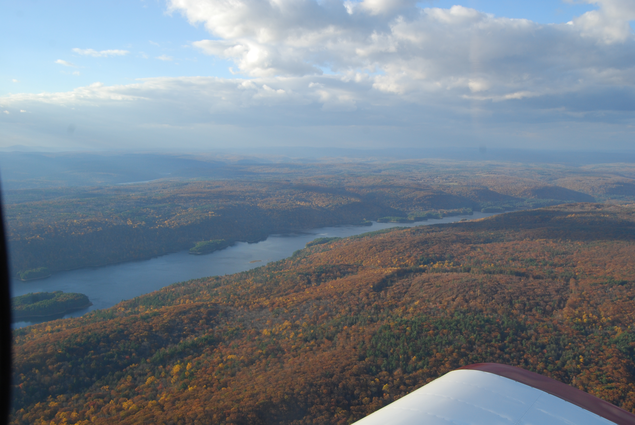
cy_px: 212
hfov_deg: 61.9
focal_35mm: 30
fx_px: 530
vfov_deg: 43.7
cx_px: 318
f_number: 9
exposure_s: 1/125
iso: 200
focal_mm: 20
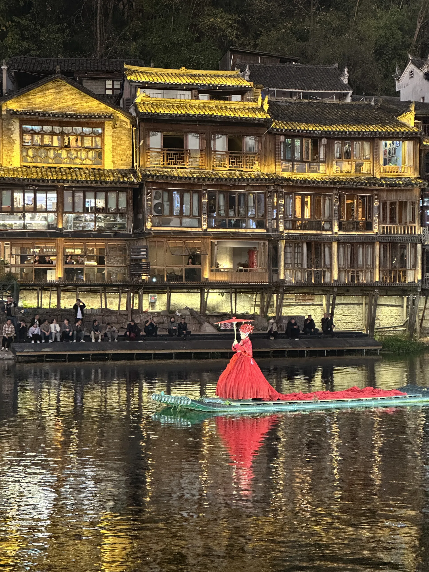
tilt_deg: +1.3
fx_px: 1272
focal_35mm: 77
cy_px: 286
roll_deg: -0.4
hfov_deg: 19.1
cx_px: 214
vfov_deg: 25.3
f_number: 2.8
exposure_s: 1/34
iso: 800
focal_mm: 9
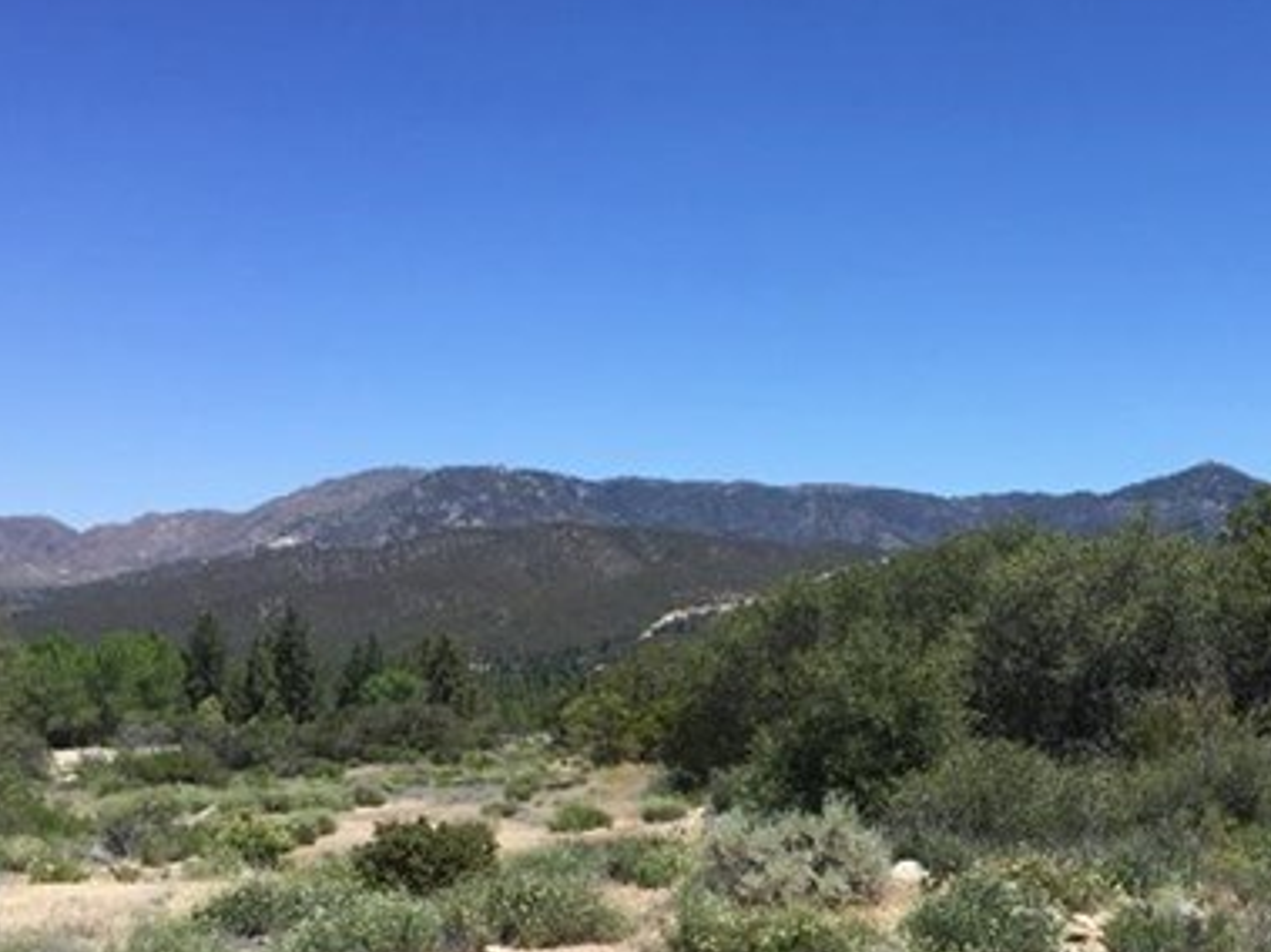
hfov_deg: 37.9
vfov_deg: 29.1
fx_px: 1799
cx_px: 959
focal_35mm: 49
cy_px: 751
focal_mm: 4.15
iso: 32
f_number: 2.2
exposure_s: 1/1647
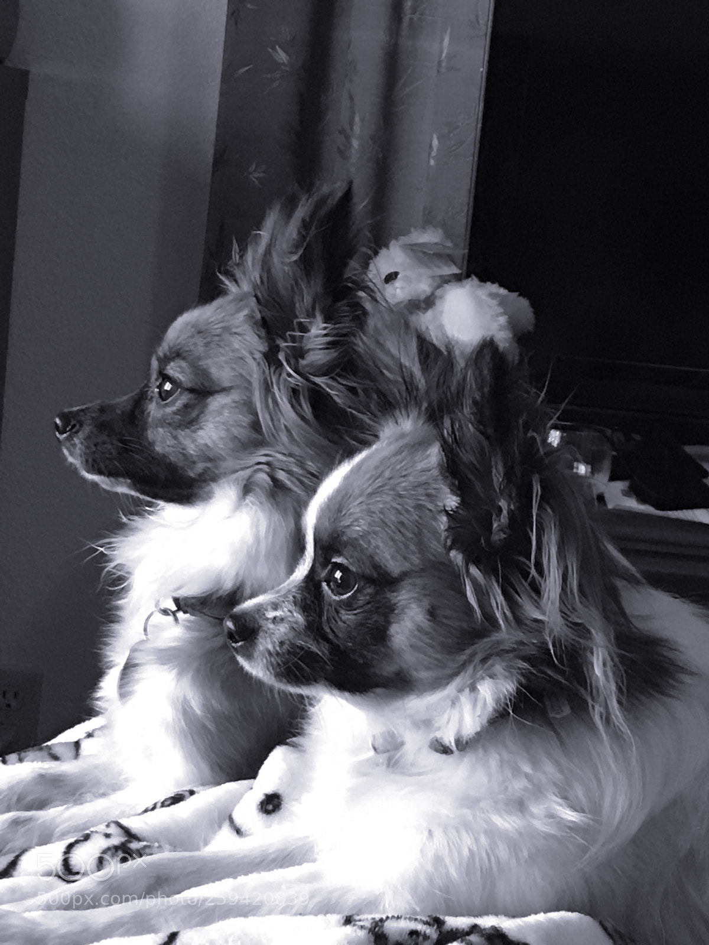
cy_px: 472
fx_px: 2294
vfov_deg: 23.3
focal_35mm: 84
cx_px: 354
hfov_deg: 17.6
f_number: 2.2
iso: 80
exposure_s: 1/15
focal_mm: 4.15
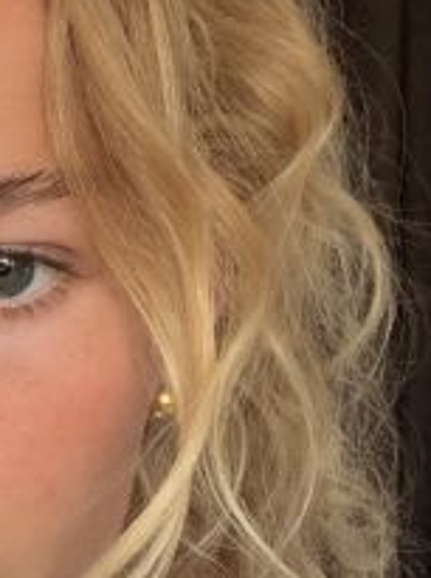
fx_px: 1465
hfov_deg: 15.9
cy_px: 324
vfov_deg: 22.3
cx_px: -121
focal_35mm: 88
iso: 250
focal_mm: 2.71
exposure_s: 1/60
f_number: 1.9
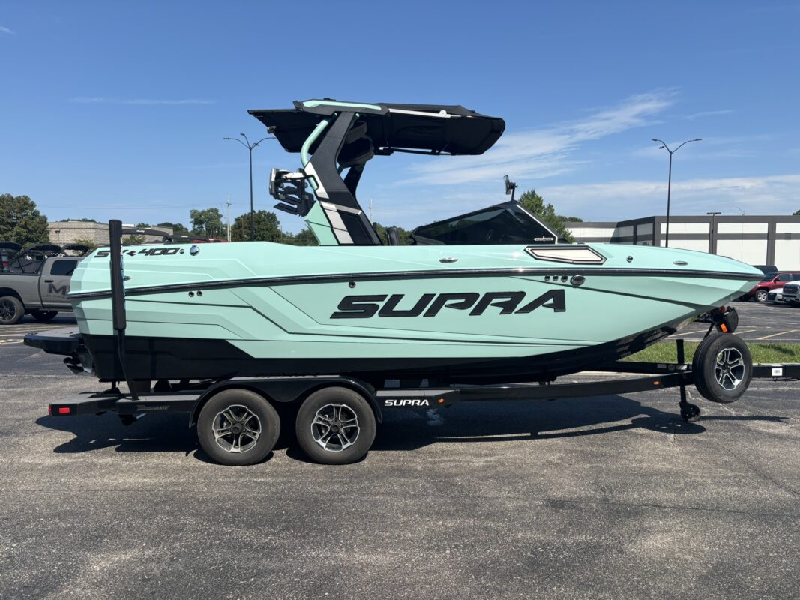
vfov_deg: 53.1
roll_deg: +1.0
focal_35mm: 26
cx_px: 400
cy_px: 300
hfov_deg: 67.3
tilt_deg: -3.4
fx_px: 601
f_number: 1.6
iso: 50
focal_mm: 5.96
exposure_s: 1/4255
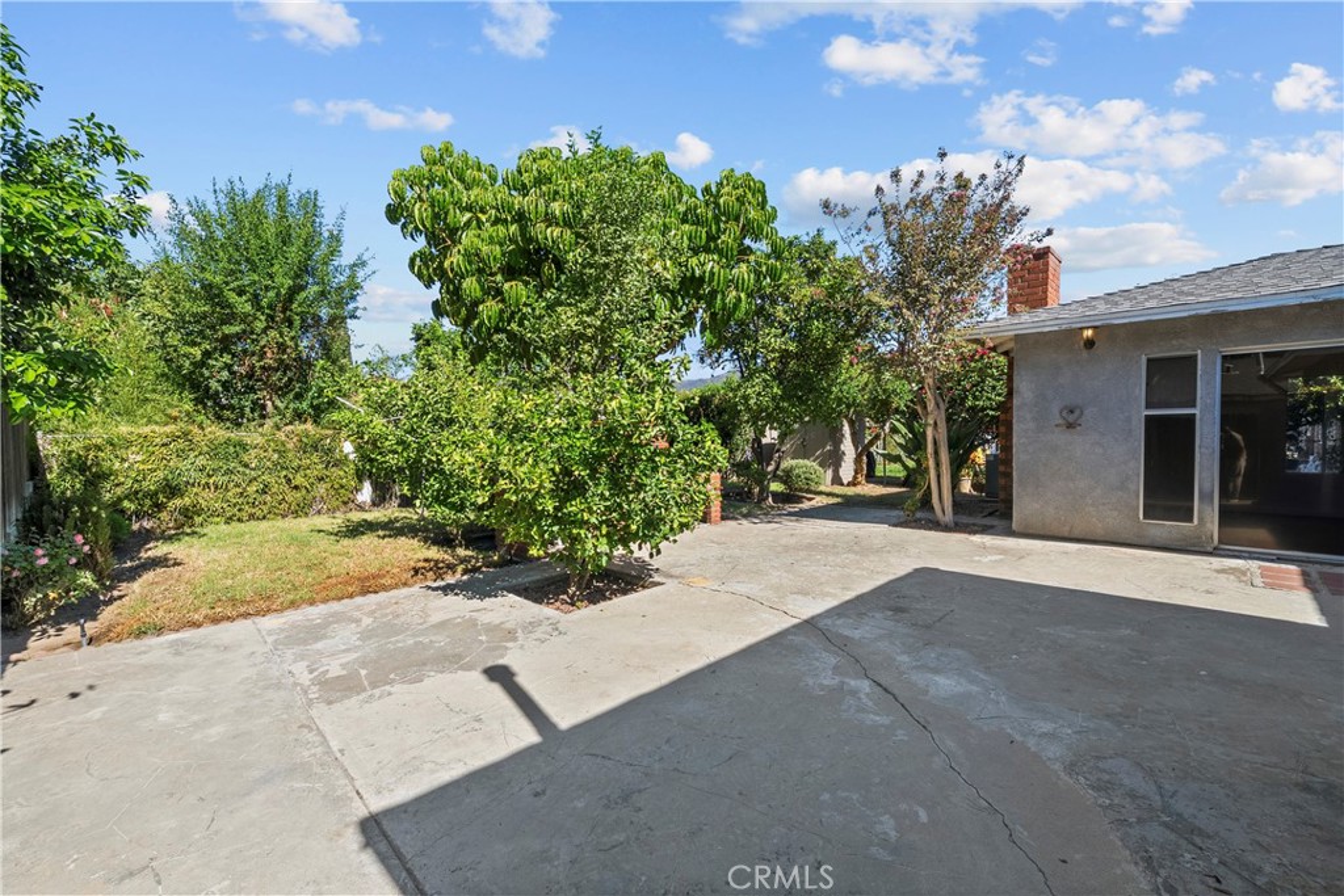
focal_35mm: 14
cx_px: 672
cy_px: 448
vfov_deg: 81.2
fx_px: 523
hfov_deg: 104.2
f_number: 9
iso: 100
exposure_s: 1/125
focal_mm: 14
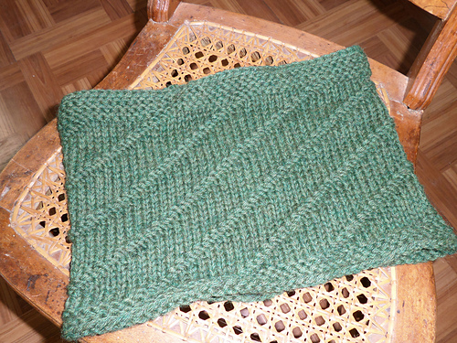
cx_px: 228
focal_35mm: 32
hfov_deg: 56.8
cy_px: 172
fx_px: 422
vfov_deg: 44.2
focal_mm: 5.8
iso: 100
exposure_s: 1/20
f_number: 3.5
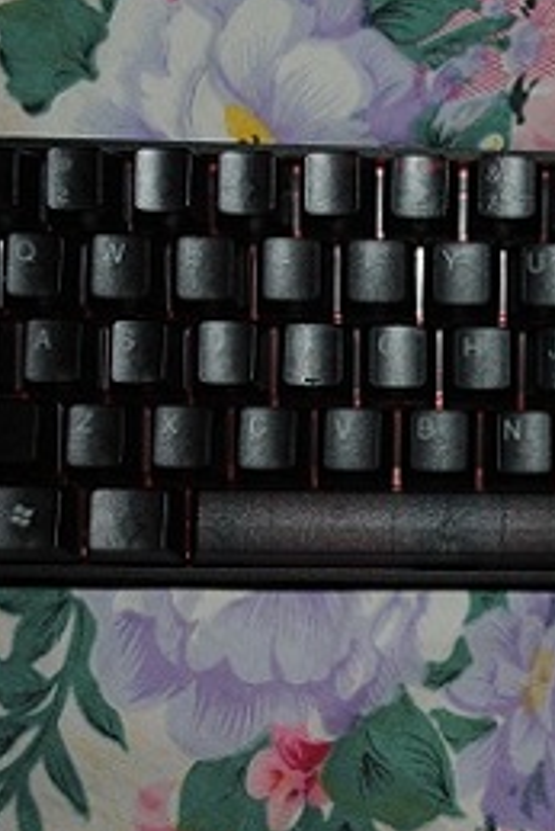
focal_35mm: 60
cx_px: 500
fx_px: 1386
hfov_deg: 22.1
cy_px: 416
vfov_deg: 33.4
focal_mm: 24
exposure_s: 1/60
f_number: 4
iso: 200
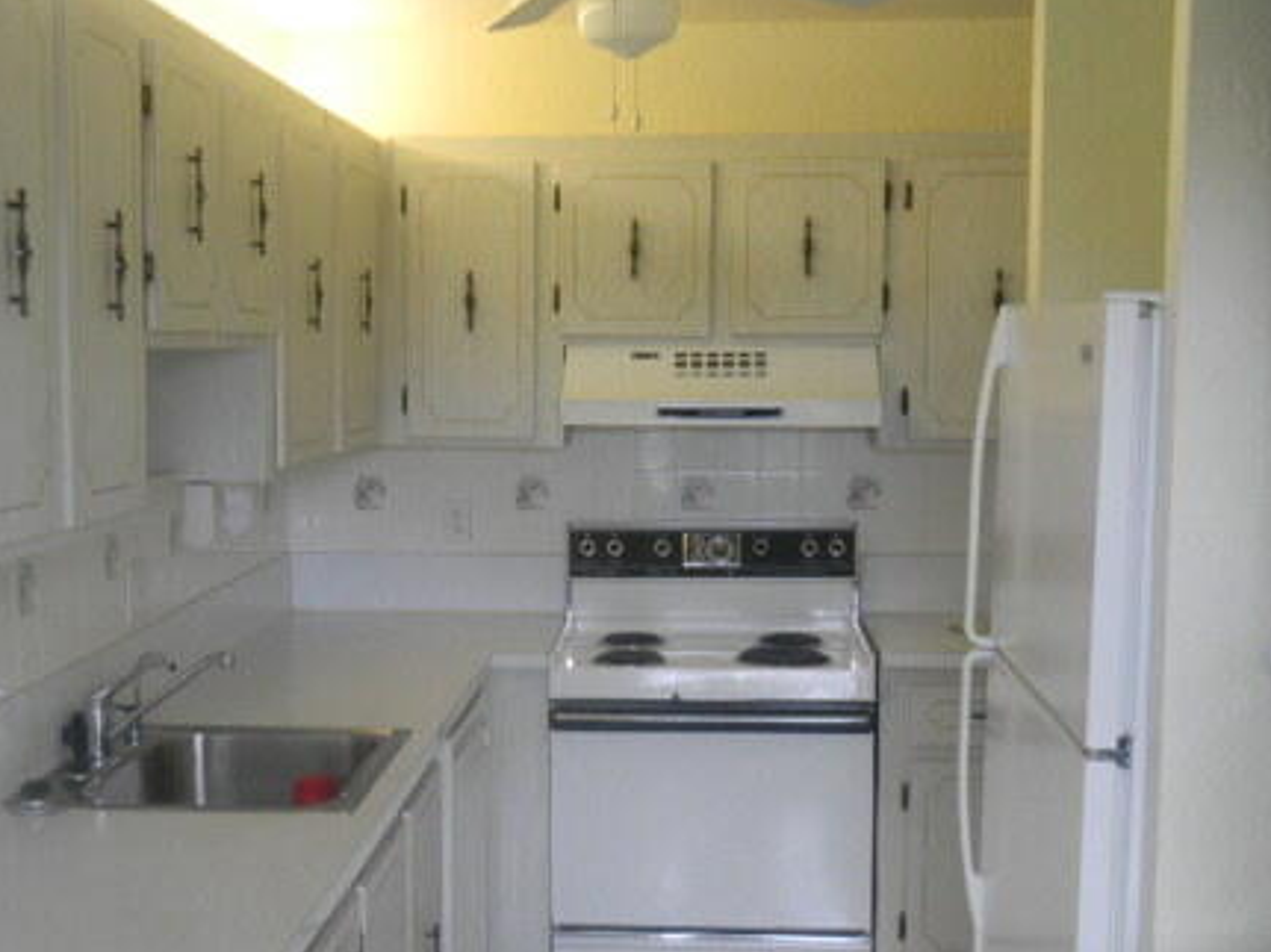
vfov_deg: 28.0
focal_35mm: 52
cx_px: 540
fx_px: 1909
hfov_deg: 36.8
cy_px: 557
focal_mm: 6.3
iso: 116
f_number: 3.6
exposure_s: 1/30
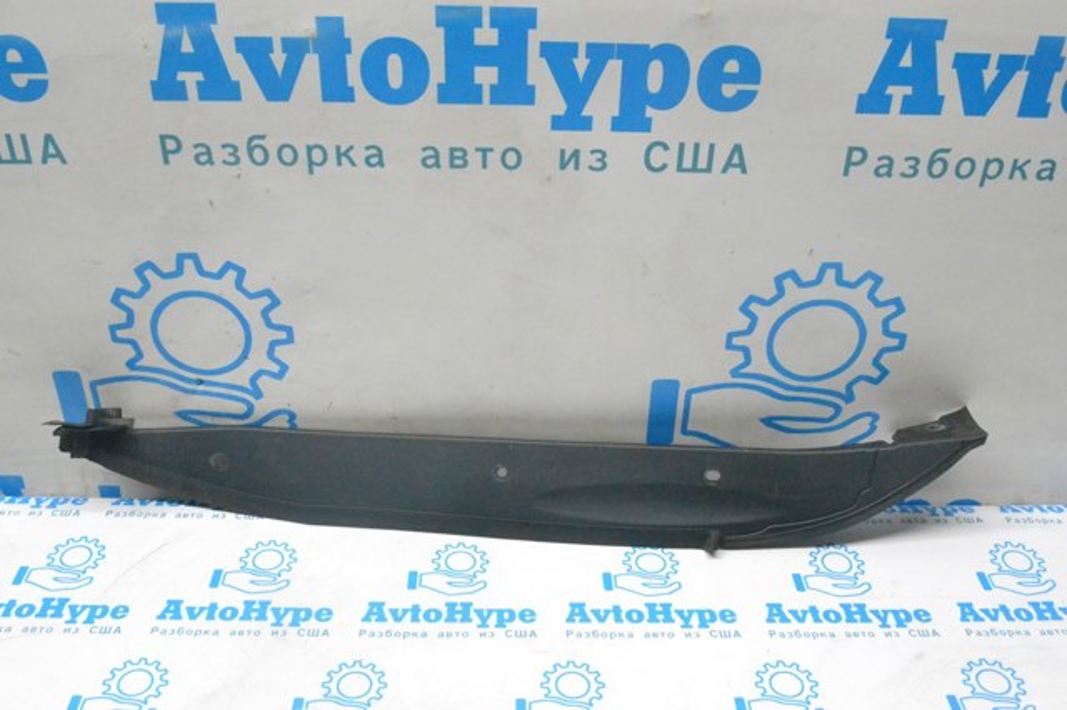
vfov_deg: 36.8
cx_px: 534
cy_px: 355
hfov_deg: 53.2
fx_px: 1066
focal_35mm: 36
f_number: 10
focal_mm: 24
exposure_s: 1/160
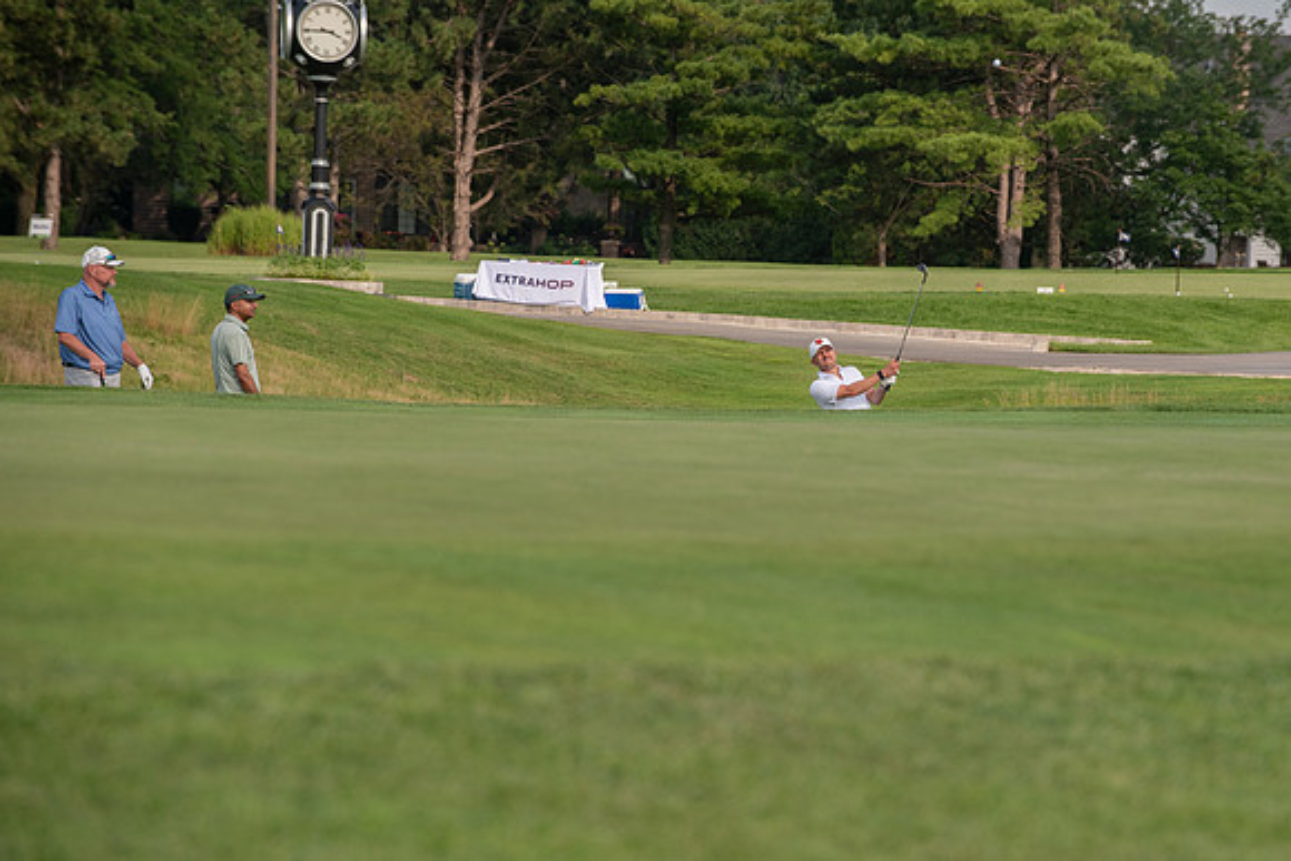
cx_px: 757
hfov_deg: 8.8
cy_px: 505
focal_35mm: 234
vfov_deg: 5.9
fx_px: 8409
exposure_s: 1/1250
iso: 250
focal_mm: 200
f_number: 5
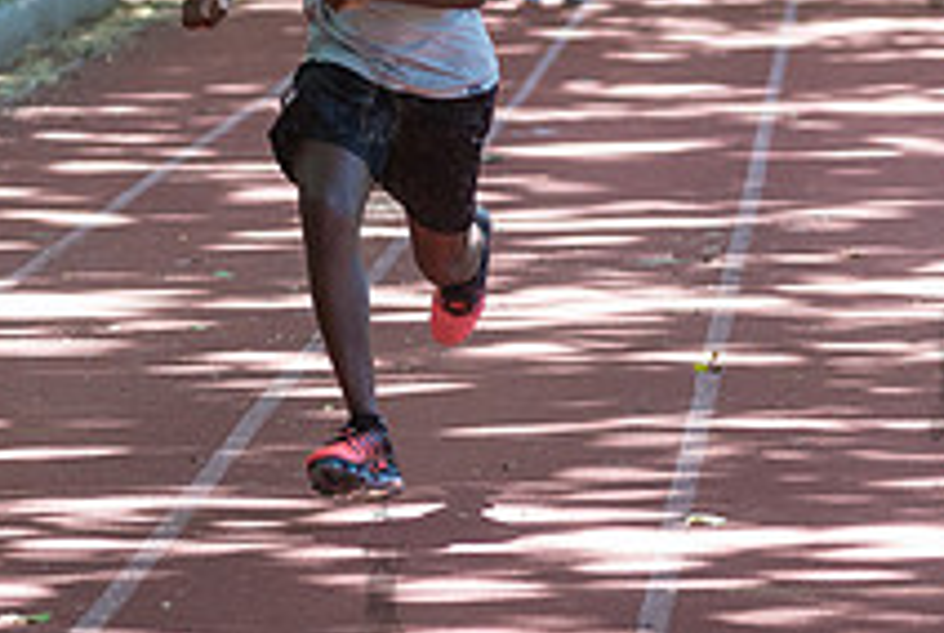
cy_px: 145
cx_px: 378
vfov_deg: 3.0
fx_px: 12184
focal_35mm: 464
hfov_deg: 4.4
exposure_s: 1/500
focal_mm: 170
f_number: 5
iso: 1000
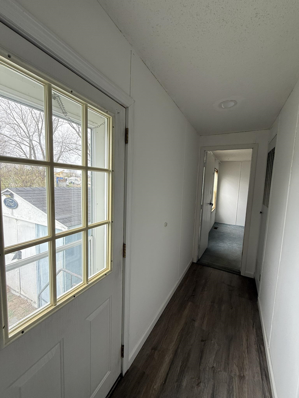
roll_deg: -1.8
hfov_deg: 85.7
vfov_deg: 102.1
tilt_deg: -5.6
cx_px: 150
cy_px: 199
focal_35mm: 14
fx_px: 161
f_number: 2.2
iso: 64
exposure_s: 1/129
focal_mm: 2.22
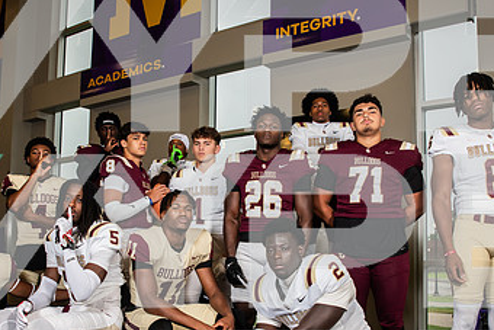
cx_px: 221
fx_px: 563
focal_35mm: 41
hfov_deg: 47.3
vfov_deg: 32.3
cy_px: 232
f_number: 5.6
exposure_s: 1/250
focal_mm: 24
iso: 500
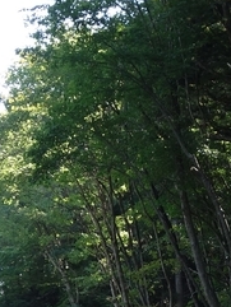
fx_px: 1191
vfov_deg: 14.5
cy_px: 312
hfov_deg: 11.1
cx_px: 131
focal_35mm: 134
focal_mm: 10.4
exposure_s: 1/100
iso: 125
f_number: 3.2
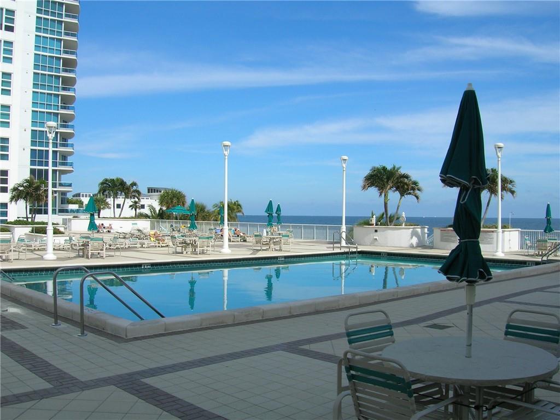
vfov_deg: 41.8
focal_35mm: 34
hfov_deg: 54.0
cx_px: 280
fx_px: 550
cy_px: 210
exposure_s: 1/535
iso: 50
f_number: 4.9
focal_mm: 5.7
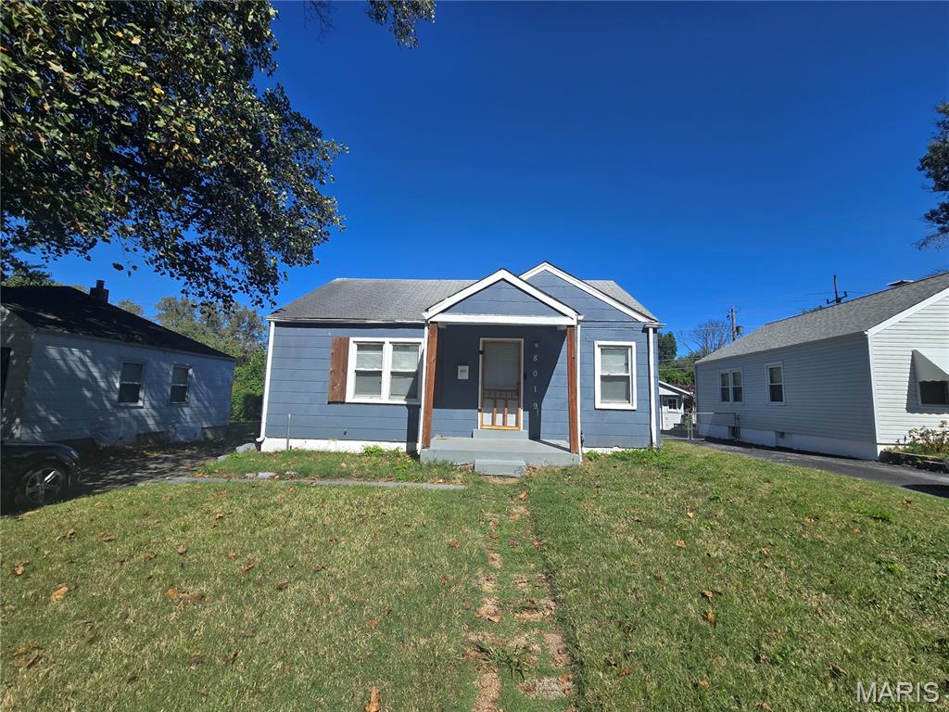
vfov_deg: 89.9
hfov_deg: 106.2
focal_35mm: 13
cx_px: 474
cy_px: 356
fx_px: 356
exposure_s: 1/2510
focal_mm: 2.2
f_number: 2.2
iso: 50
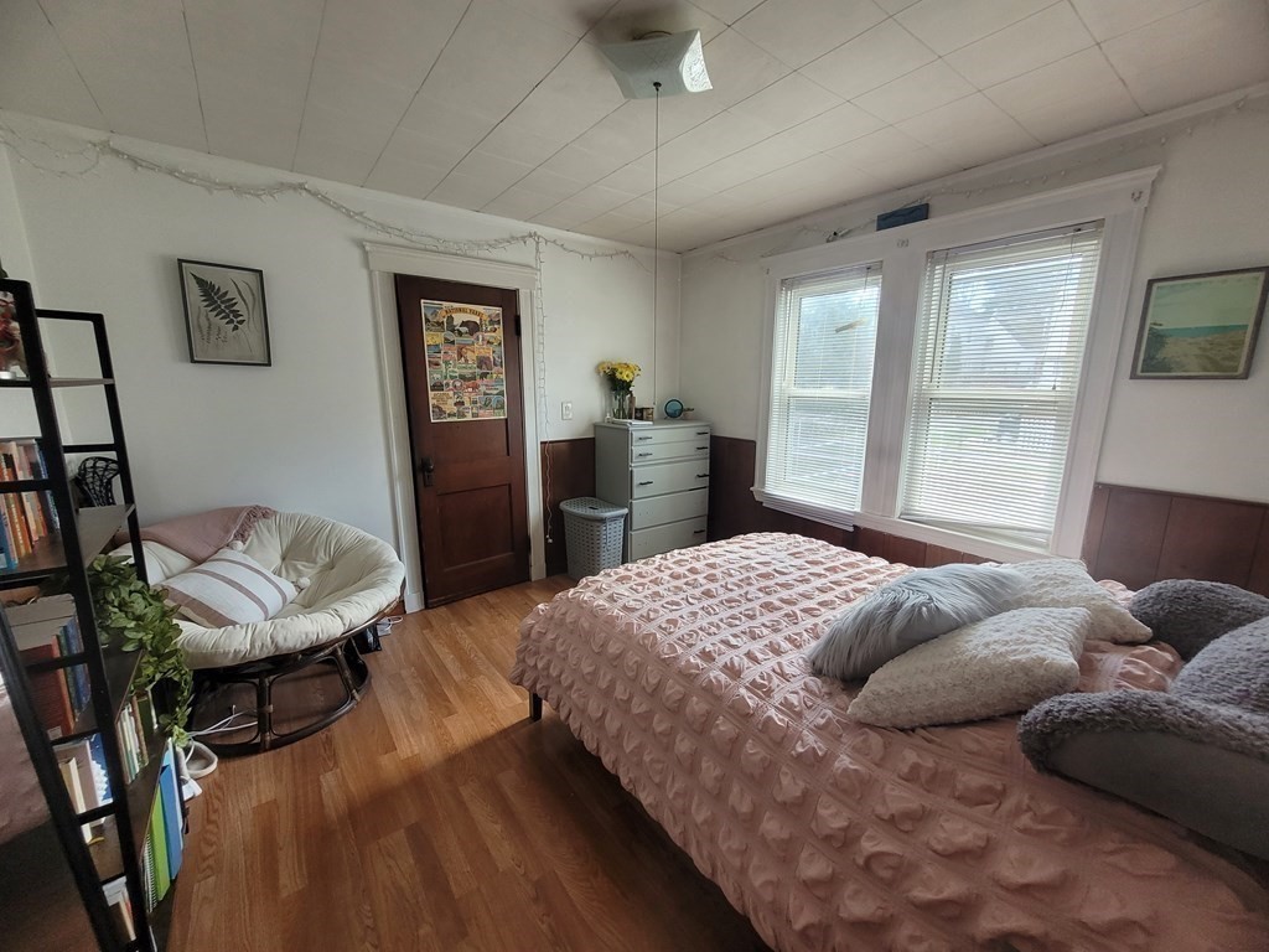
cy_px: 476
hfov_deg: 106.2
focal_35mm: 13
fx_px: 477
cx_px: 634
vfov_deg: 89.9
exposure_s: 1/60
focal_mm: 1.74
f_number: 2.2
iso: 100
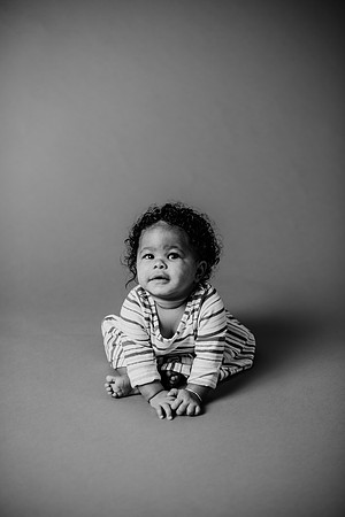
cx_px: 172
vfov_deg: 39.6
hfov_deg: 27.0
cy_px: 258
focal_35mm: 50
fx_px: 719
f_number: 2.2
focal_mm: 50
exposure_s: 1/160
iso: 100
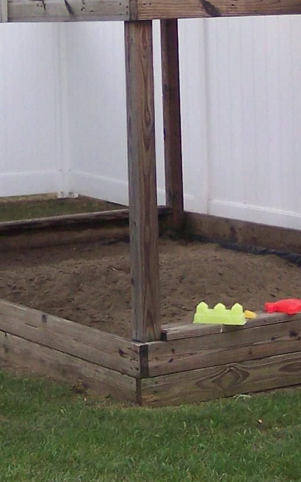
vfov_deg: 15.9
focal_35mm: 128
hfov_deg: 10.2
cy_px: -49
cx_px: 234
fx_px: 1680
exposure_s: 1/500
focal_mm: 8
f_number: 2.8
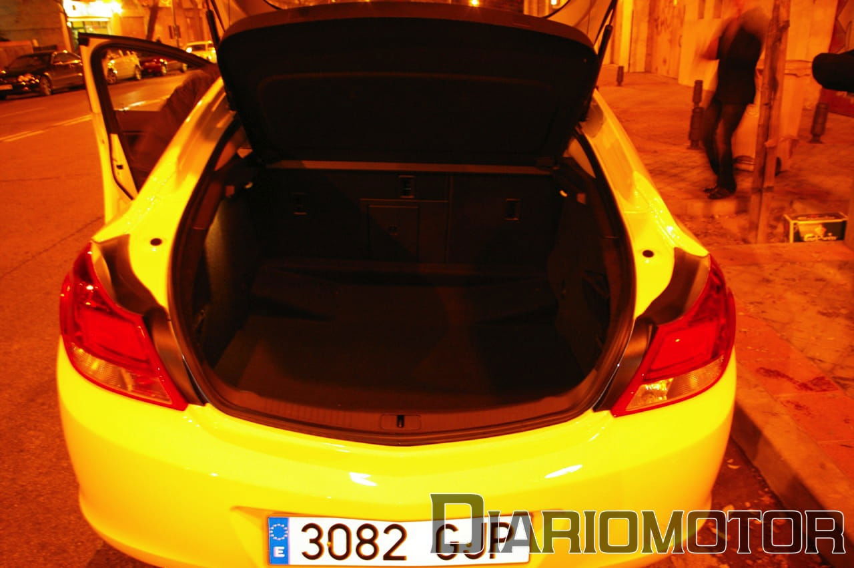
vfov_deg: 47.8
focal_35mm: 27
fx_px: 640
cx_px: 427
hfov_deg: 67.4
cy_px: 284
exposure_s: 1/2
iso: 800
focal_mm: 18
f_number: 4.5
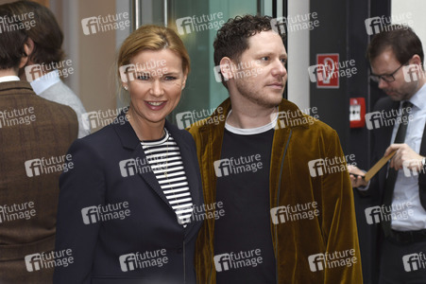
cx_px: 213
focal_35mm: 70
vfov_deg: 19.4
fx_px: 828
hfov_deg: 28.9
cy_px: 142
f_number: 4
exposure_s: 1/800
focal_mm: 70
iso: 1000
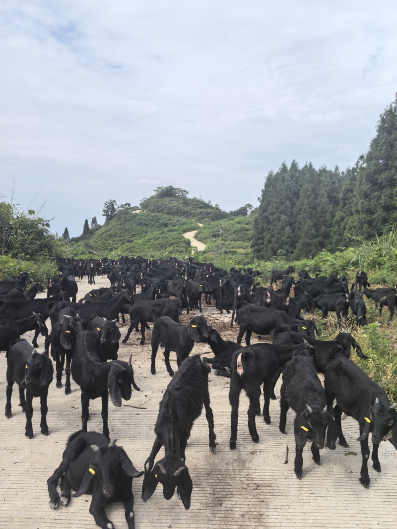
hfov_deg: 51.3
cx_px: 198
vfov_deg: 65.3
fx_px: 413
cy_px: 264
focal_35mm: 27
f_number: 2
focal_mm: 5.75
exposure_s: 1/3367
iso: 50
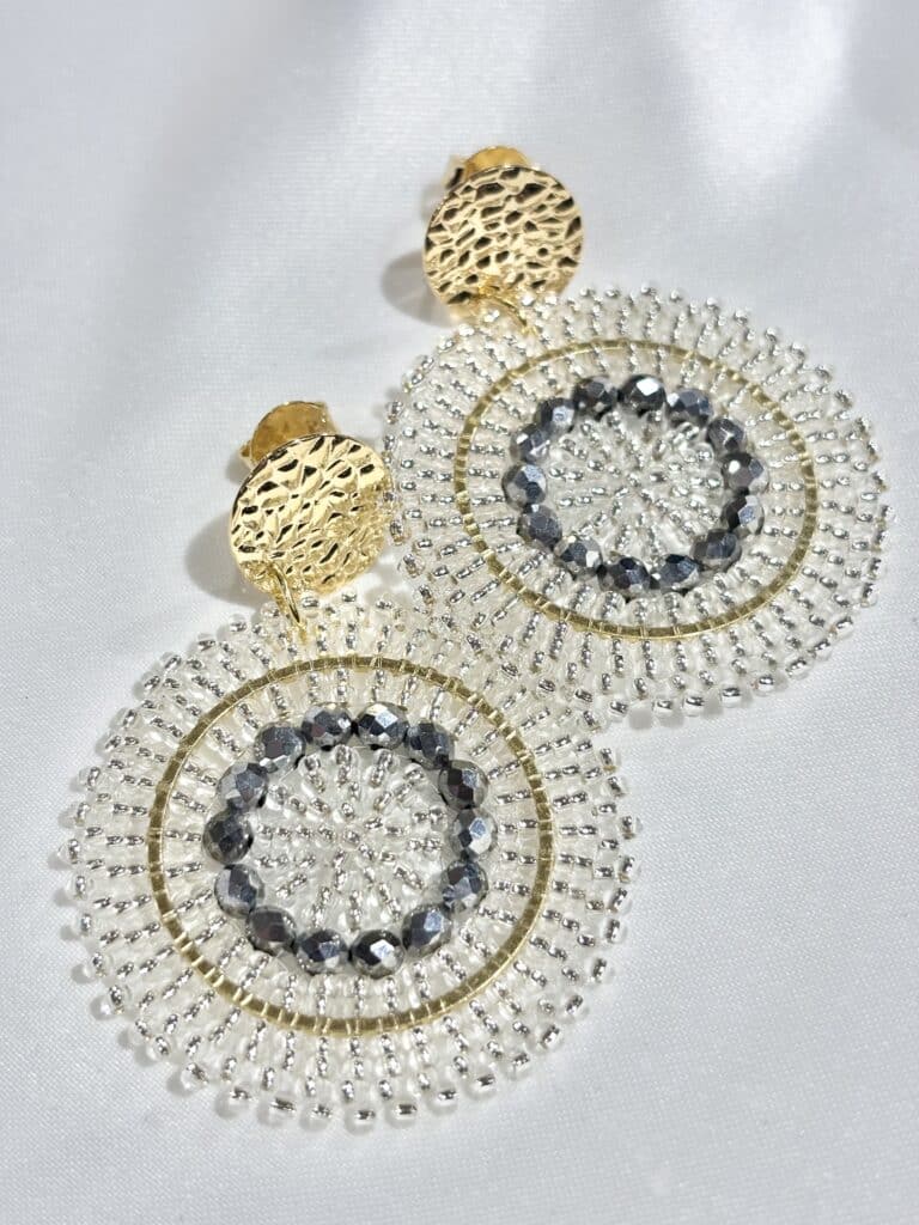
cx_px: 460
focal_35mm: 52
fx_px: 1841
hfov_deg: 28.0
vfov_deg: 36.8
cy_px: 612
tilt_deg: -56.5
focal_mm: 5.96
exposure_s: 1/244
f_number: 1.6
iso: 32
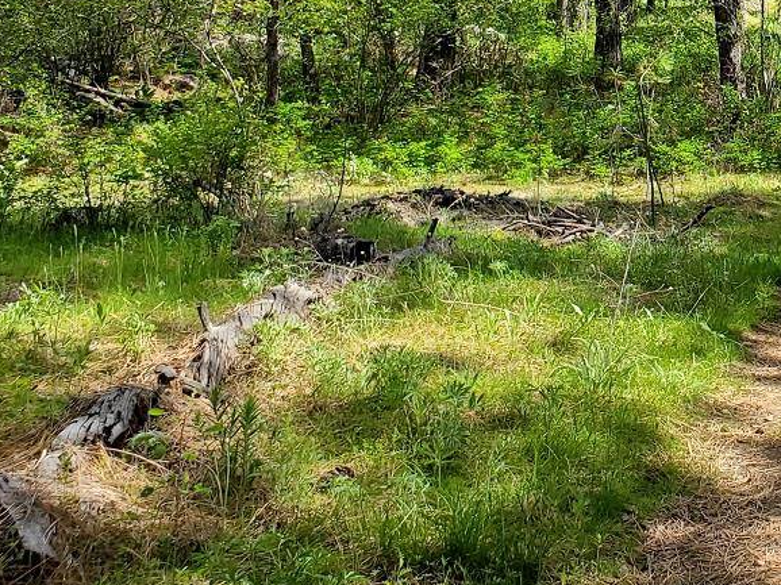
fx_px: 1624
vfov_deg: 19.4
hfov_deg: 25.0
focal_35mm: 72
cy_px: -92
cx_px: 880
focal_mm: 4.3
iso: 50
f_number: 2.4
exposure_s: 1/970
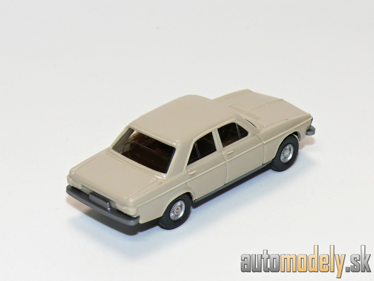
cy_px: 140
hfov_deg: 14.4
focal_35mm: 137
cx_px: 187
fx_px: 1480
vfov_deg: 10.8
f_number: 4
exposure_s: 1/30
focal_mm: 16.4
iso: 100
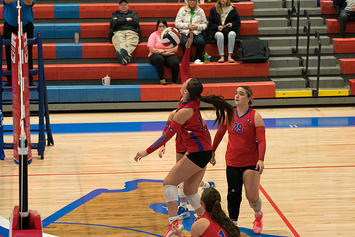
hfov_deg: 14.2
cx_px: 197
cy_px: 128
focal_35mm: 145
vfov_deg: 9.5
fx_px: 1430
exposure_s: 1/1000
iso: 4000
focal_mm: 91
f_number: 2.8
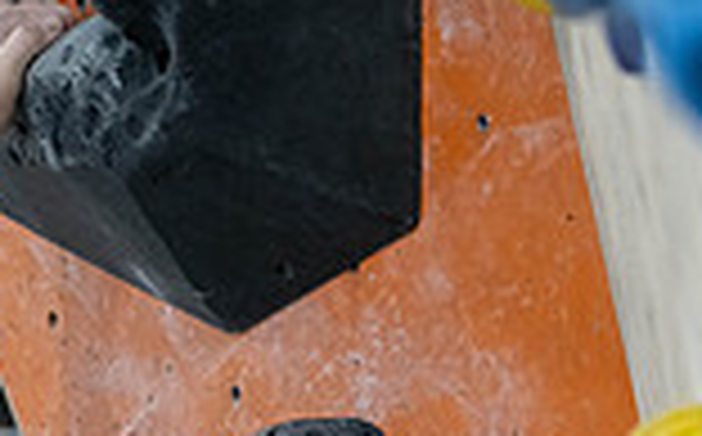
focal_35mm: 206
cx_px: 40
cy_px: 571
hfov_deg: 10.1
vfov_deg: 6.3
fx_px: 3935
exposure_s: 1/250
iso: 3200
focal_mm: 70
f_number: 2.8
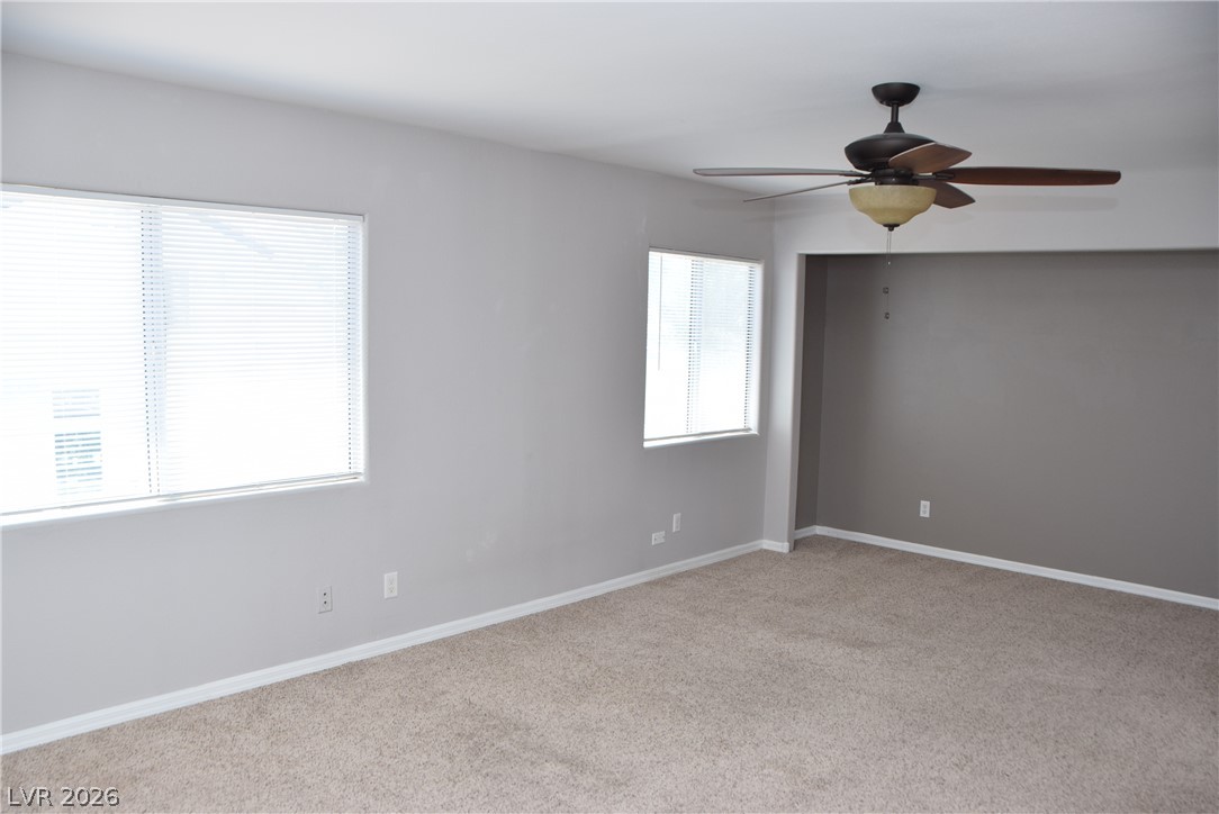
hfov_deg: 67.4
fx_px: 915
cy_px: 407
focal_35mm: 27
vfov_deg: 48.0
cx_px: 610
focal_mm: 18
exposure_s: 1/160
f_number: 6.3
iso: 400
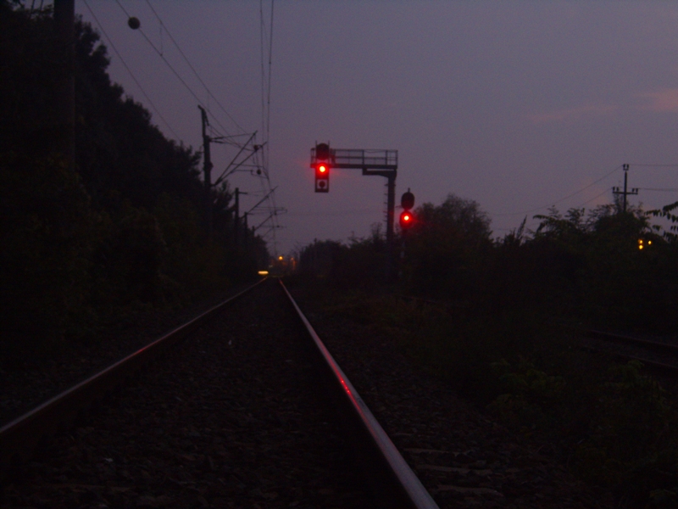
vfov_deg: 20.4
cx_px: 339
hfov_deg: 27.0
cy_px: 254
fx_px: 1410
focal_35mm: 72
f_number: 4.1
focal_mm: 15
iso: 200
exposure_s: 1
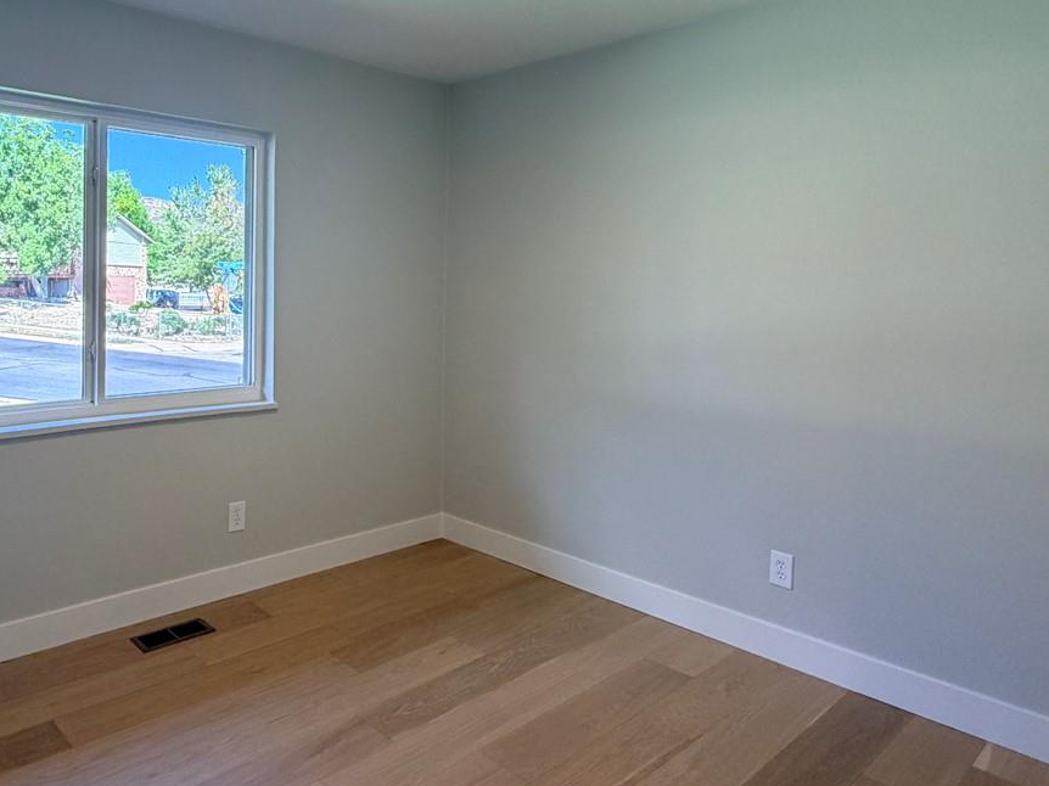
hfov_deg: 66.4
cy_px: 286
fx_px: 788
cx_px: 398
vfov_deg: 52.4
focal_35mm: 26
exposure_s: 1/120
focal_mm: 2.22
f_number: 2.2
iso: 200
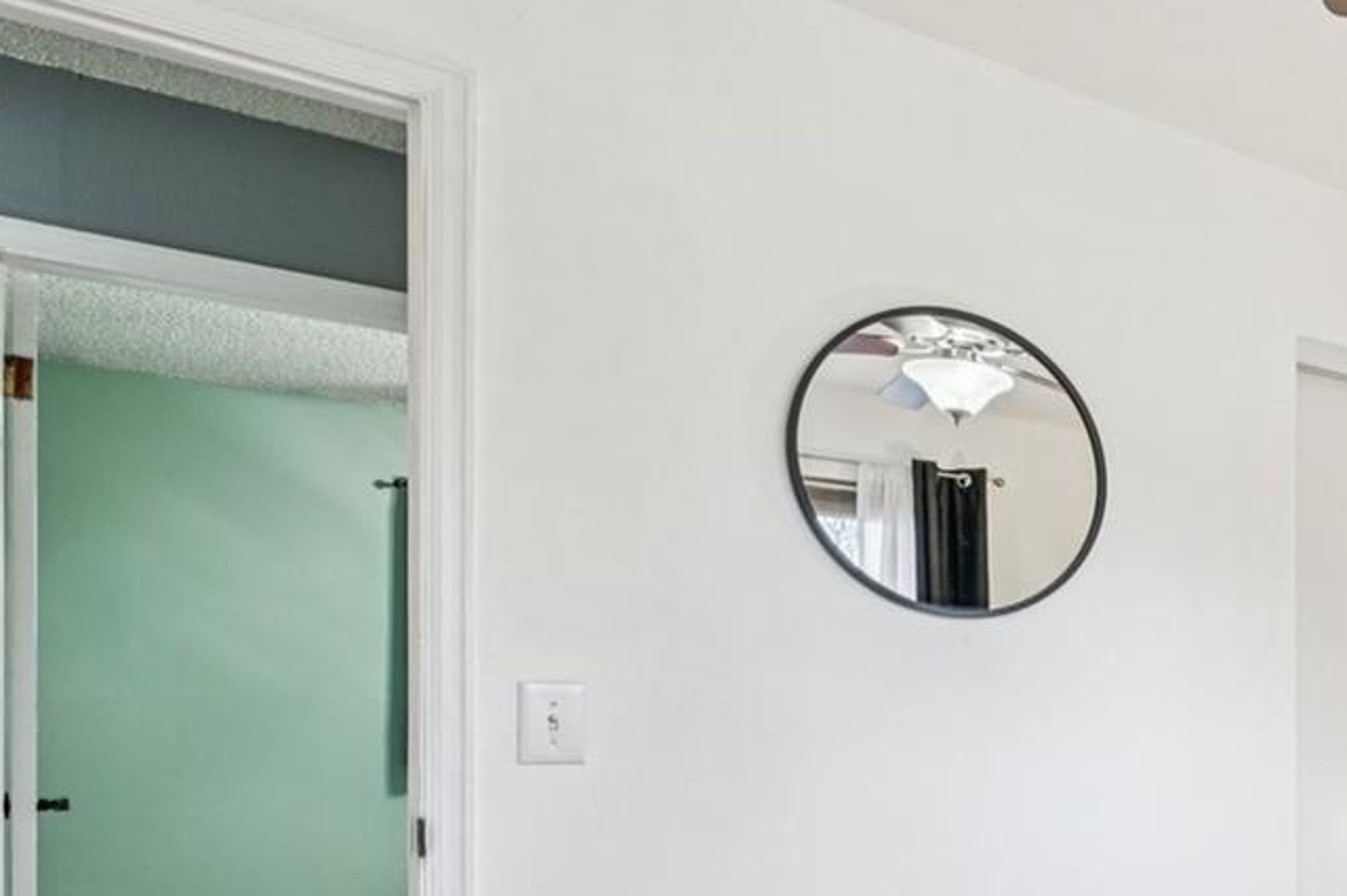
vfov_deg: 36.6
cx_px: 1574
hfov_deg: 40.4
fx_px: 1309
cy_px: 709
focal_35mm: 35
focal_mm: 14
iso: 400
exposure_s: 1/6
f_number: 8
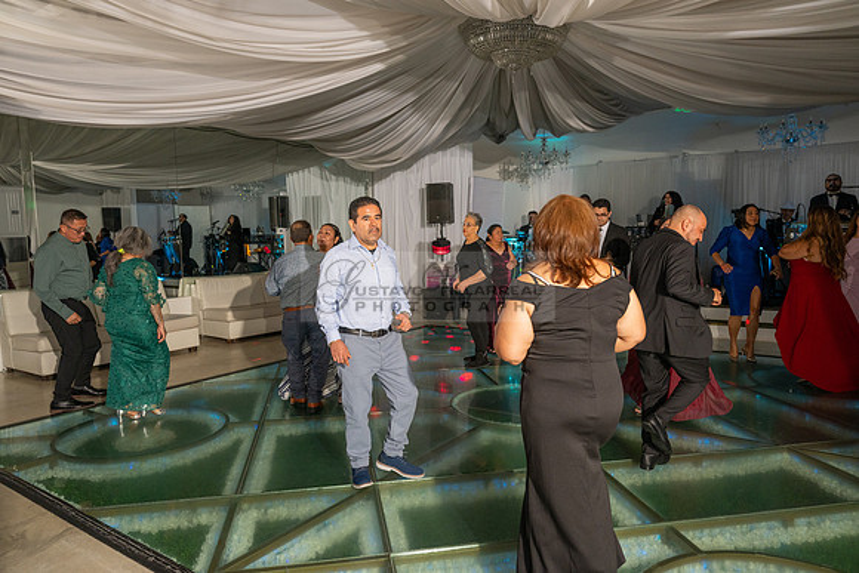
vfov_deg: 53.2
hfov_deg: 73.7
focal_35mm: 24
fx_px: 573
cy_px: 286
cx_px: 430
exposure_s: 1/160
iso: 1000
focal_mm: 24
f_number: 4
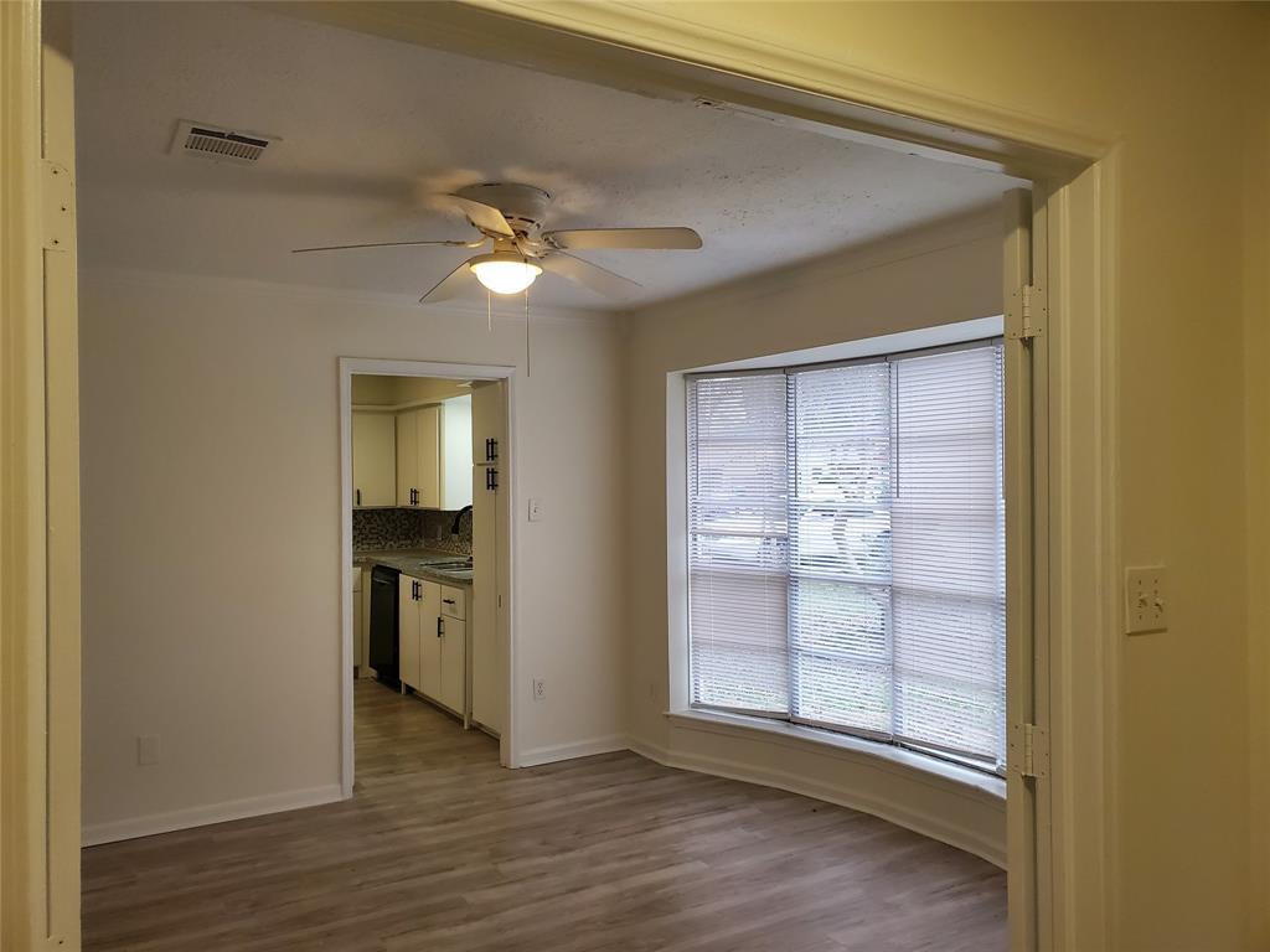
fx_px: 954
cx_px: 635
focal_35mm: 26
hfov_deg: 67.3
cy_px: 476
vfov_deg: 53.1
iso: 250
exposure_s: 1/120
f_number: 2.4
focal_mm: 4.3
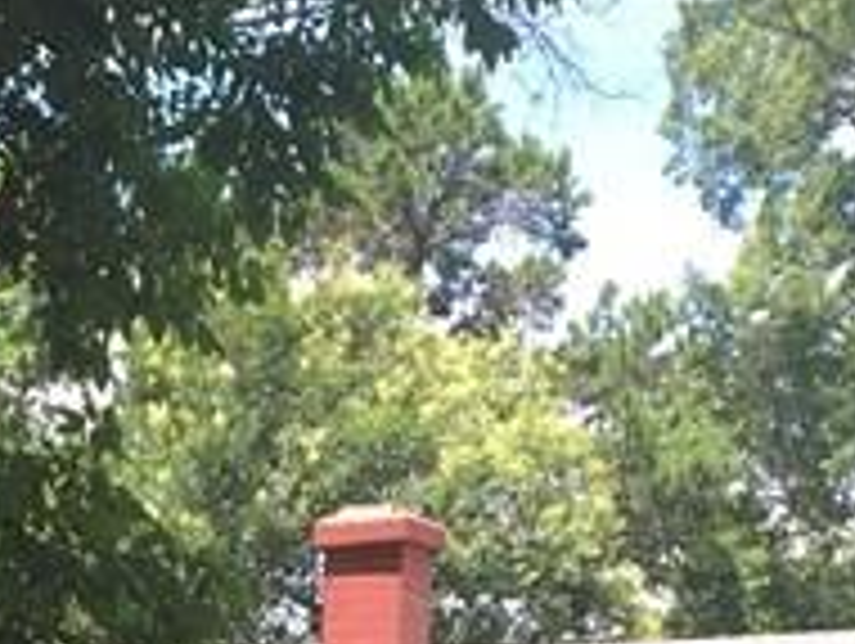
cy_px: 1468
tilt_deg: -4.1
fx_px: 3858
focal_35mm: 156
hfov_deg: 12.6
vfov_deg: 8.8
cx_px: 158
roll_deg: -0.5
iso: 25
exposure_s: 1/342
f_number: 2.2
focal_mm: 4.15
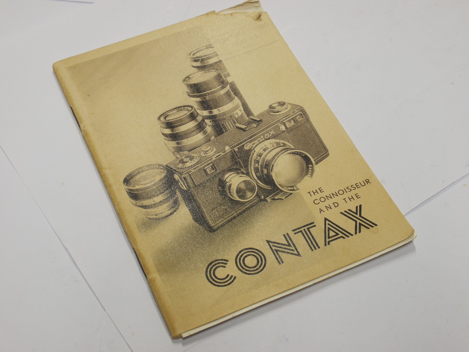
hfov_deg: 32.2
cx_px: 234
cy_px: 176
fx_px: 813
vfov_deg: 24.4
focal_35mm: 60
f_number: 8
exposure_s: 1/25
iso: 400
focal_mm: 30
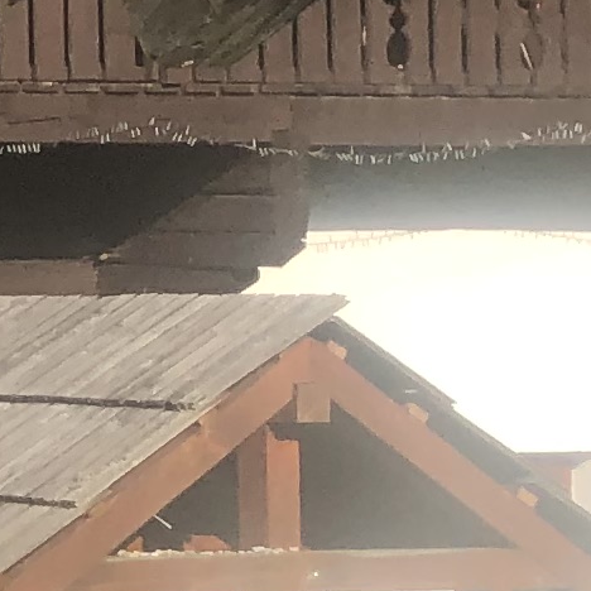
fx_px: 4114
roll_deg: +0.1
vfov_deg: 8.2
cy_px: 246
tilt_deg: +0.9
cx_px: -1528
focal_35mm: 213
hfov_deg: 6.9
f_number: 1.8
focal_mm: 3.99
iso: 20
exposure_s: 1/1312
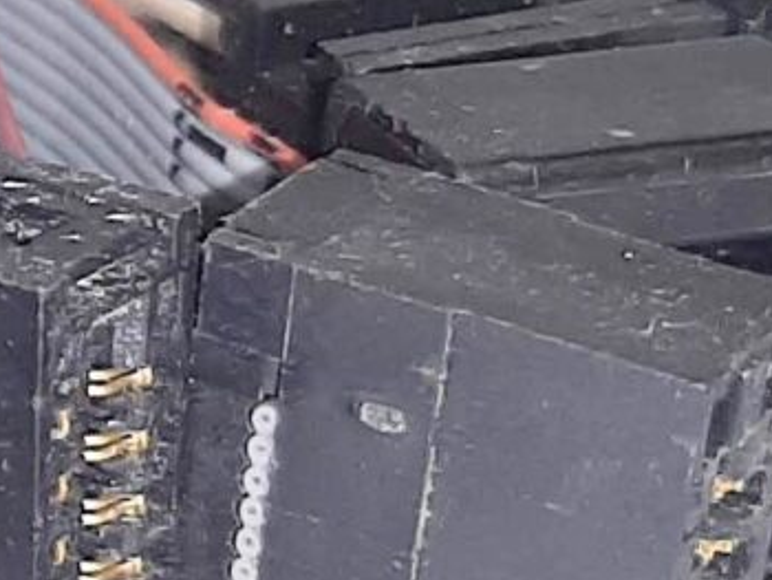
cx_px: -1070
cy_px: 174
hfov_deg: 9.3
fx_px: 4240
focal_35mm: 190
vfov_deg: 7.8
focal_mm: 3.93
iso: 40
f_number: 1.7
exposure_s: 1/60
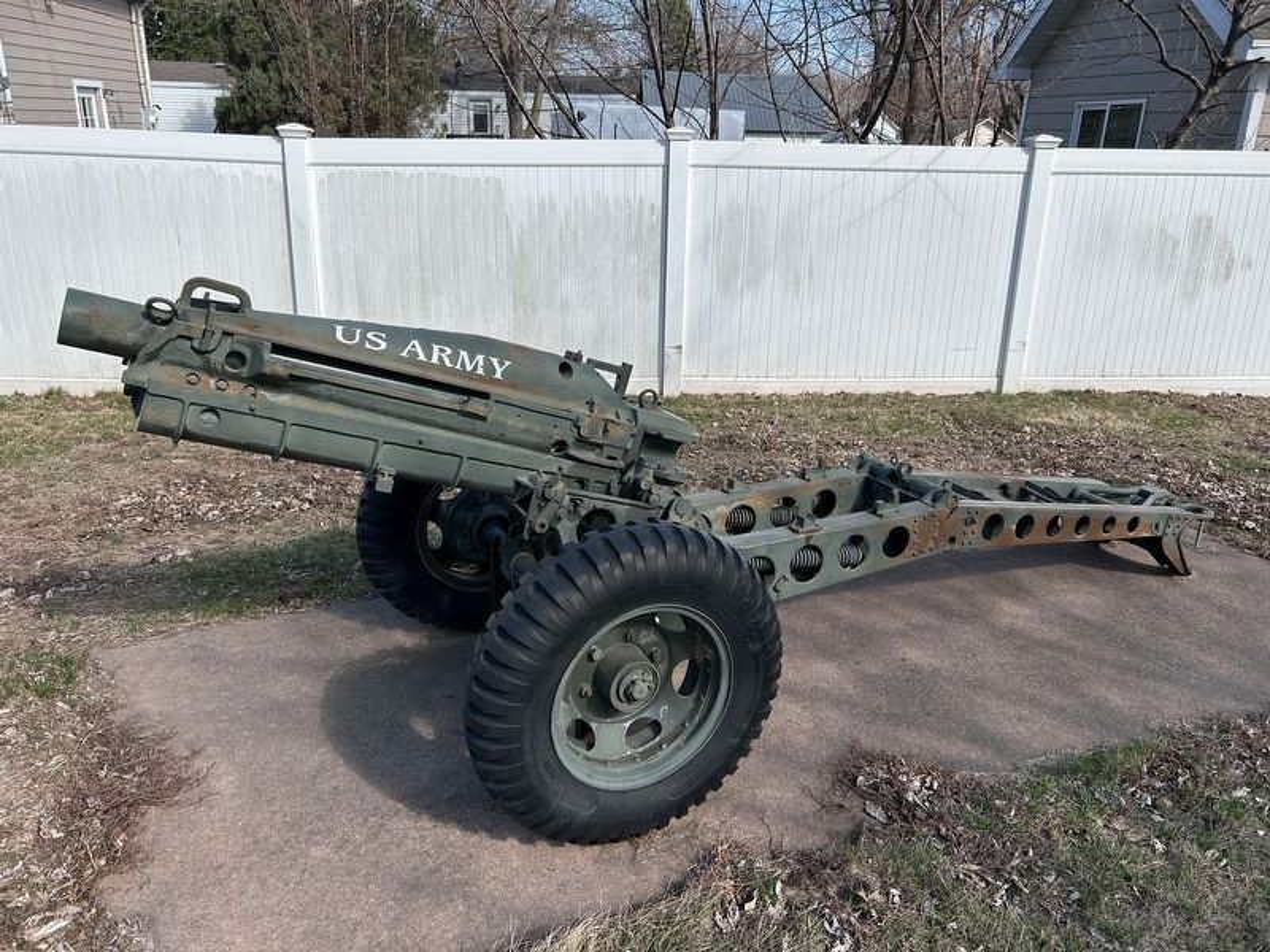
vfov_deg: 53.1
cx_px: 635
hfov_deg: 67.3
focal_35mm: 26
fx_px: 954
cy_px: 476
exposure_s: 1/3356
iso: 50
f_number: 1.5
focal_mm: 5.7
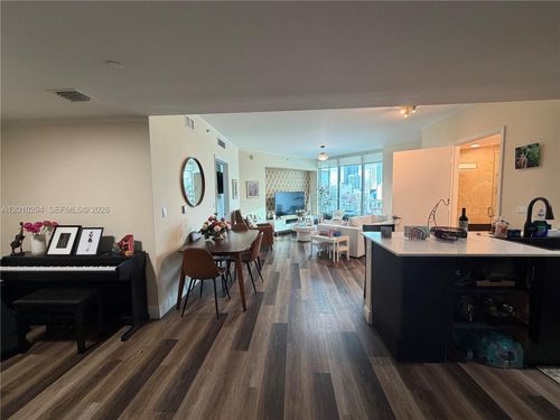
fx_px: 226
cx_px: 280
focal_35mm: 14
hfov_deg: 102.1
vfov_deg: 85.7
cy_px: 210
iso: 250
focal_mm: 2.22
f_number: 2.2
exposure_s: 1/60
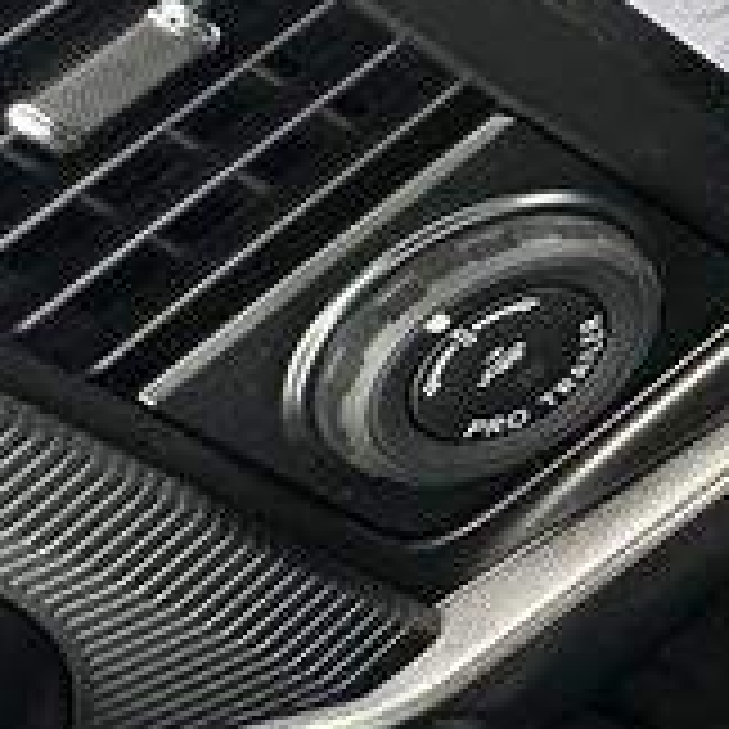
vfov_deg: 13.8
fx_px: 2335
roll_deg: +6.7
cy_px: -896
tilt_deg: -36.8
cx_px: 2866
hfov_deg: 8.4
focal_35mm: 98
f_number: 2.2
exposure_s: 1/99
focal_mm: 2.22
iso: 80
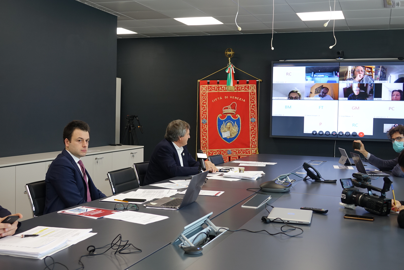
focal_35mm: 45
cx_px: 202
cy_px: 135
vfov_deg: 29.9
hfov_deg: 43.6
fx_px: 505
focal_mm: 16.43
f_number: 2.8
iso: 160
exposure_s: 1/50
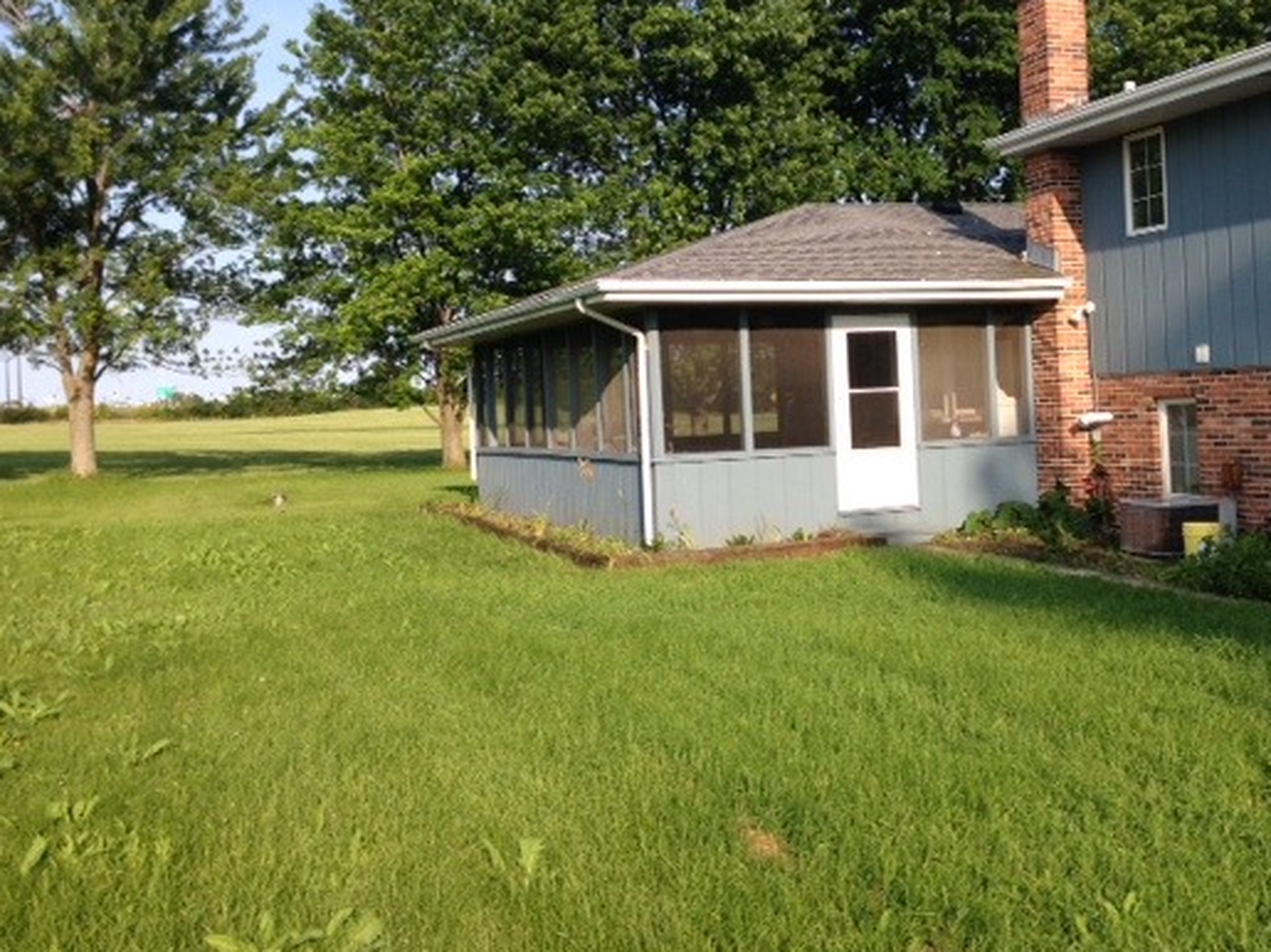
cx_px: 733
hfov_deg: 45.6
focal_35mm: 41
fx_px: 1505
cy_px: 385
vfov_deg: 35.0
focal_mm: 4.12
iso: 50
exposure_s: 1/874
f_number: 2.4
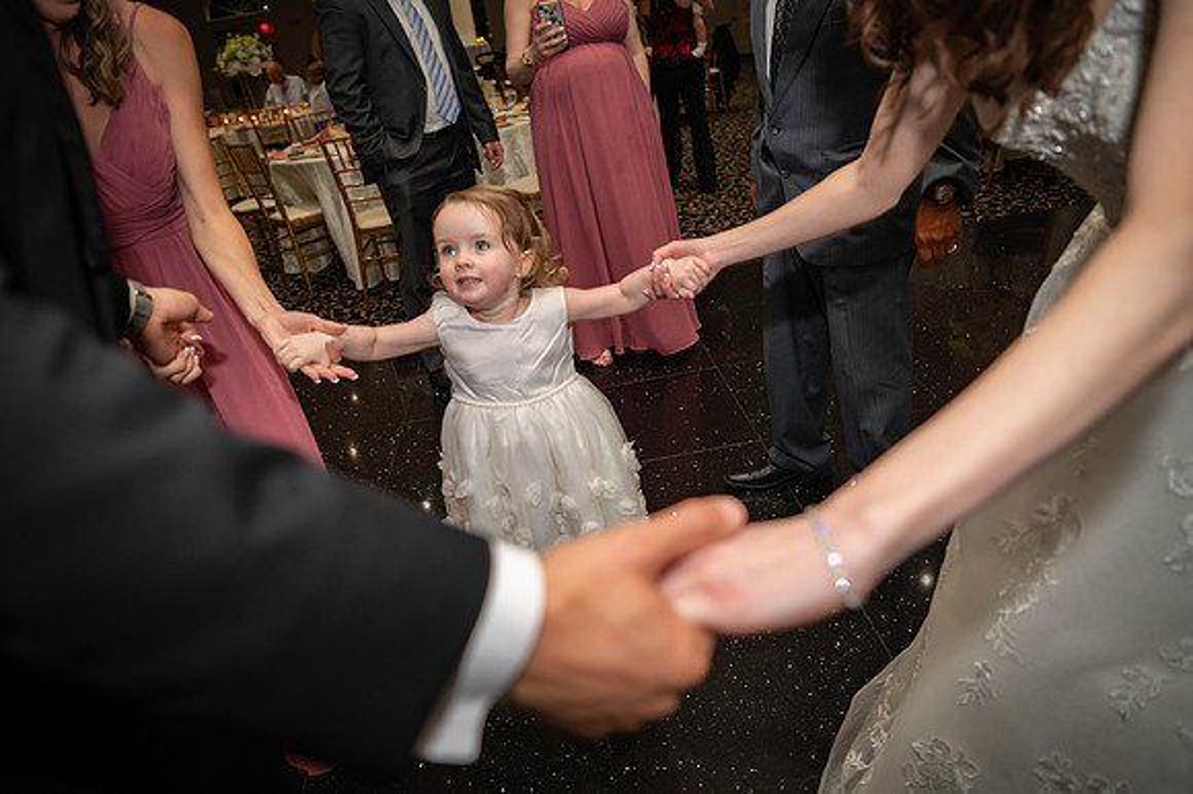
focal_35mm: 24
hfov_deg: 73.8
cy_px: 397
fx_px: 795
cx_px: 596
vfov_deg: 53.1
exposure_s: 1/100
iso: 800
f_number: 2.8
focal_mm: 24
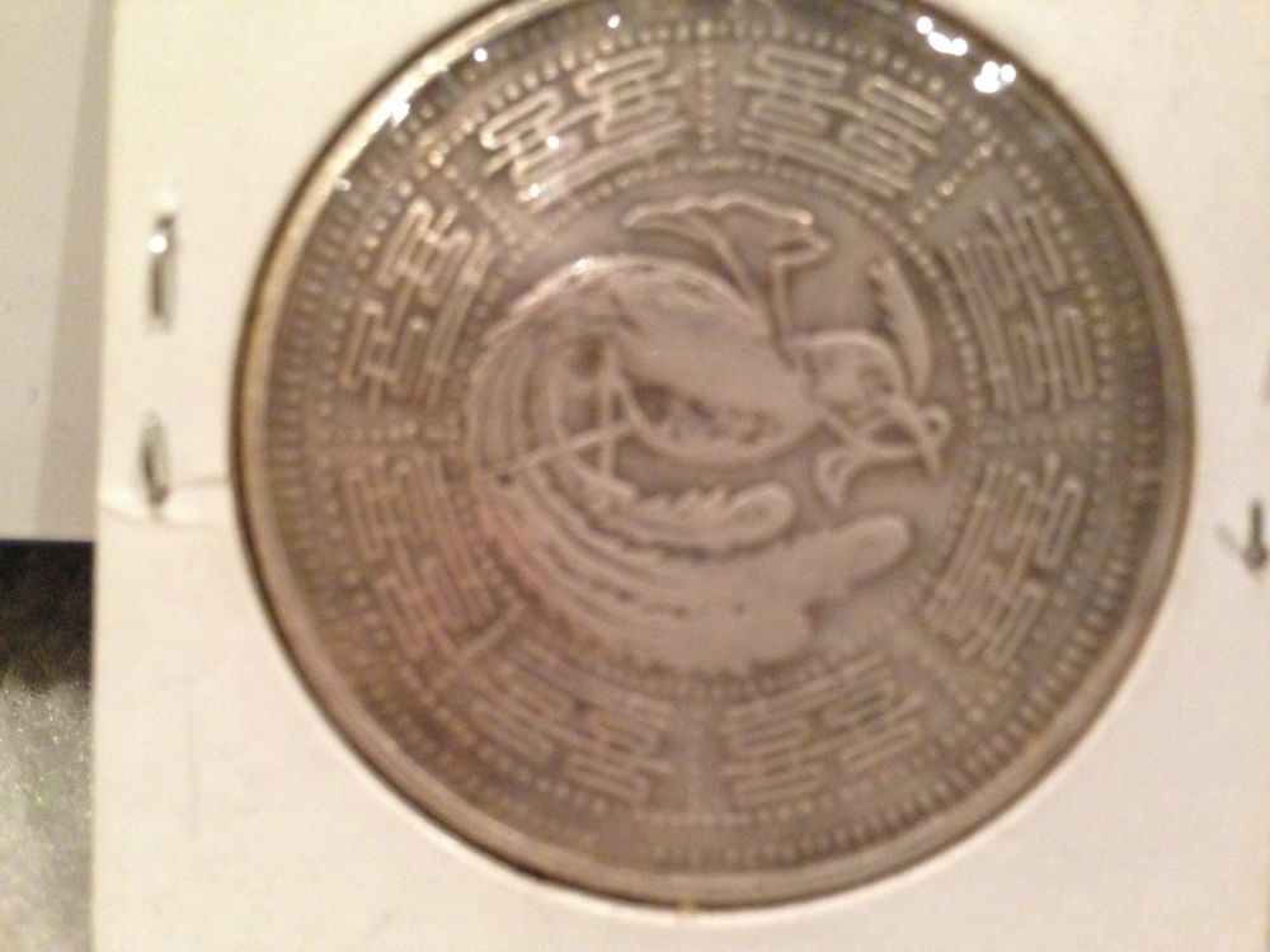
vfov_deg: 42.9
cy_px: 476
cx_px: 635
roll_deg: -1.3
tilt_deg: -29.6
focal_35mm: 33
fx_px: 1211
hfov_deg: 55.4
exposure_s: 1/15
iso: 500
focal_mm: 4.12
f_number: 2.4
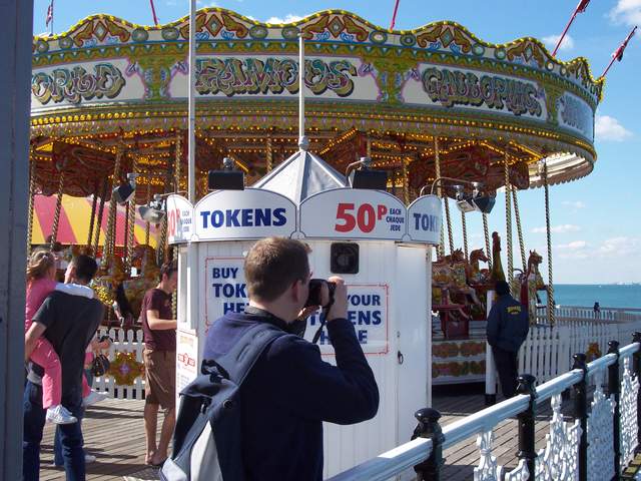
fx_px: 944
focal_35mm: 51
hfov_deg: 37.5
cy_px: 240
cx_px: 320
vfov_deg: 28.6
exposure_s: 1/500
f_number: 5.6
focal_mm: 10.7
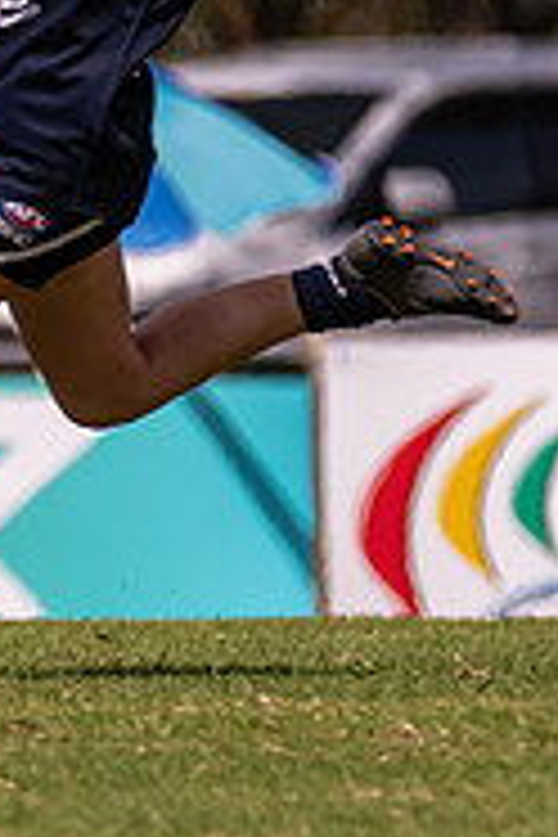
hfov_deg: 0.8
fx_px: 41568
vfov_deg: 1.2
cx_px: -847
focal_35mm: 1788
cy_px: 264
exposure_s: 1/5000
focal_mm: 360
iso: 800
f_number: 6.3
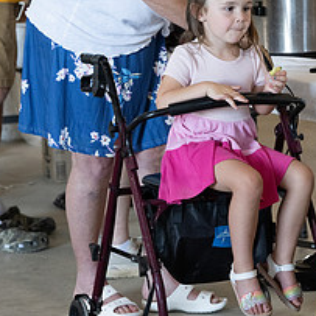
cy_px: 62
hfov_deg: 8.1
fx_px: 2241
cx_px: 210
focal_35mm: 217
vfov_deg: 8.1
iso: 6400
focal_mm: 115
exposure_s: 1/200
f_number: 5.6
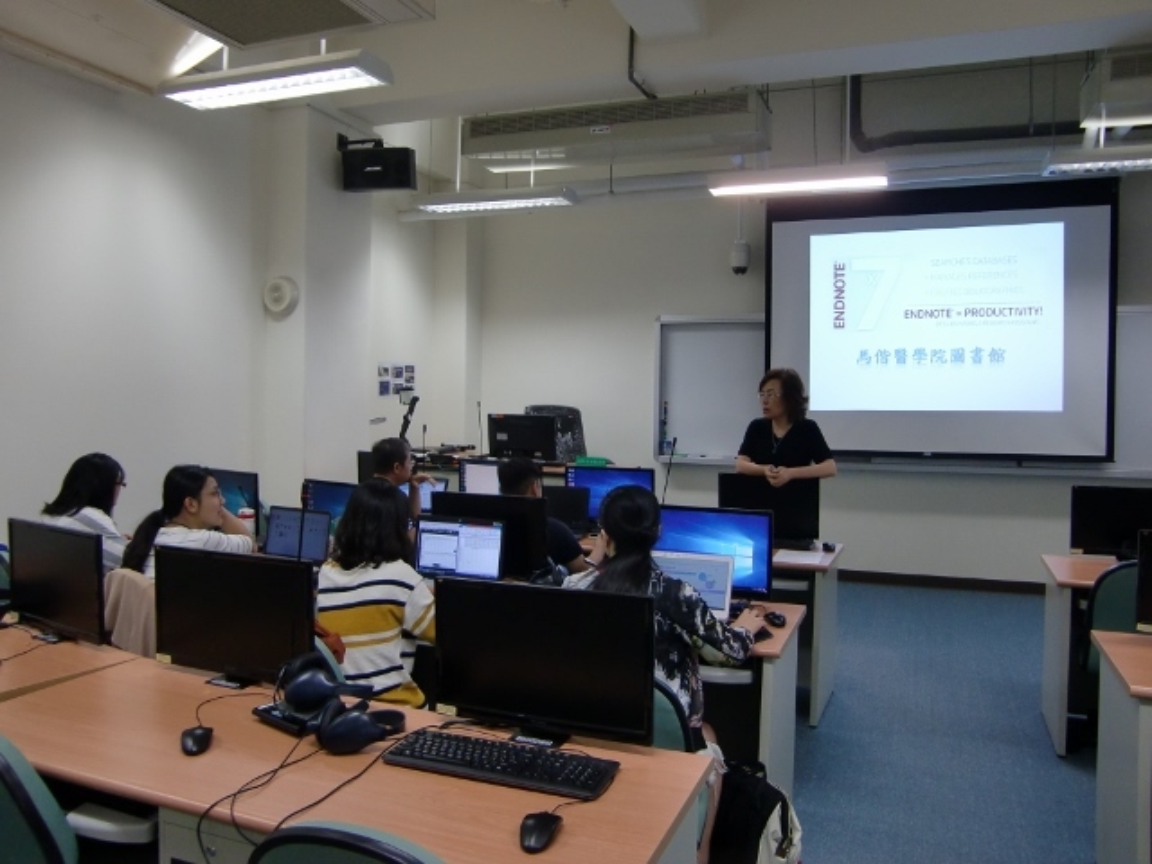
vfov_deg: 49.7
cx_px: 576
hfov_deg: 63.4
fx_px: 932
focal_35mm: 28
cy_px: 432
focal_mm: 4.9
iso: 160
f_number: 2.6
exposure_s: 1/60
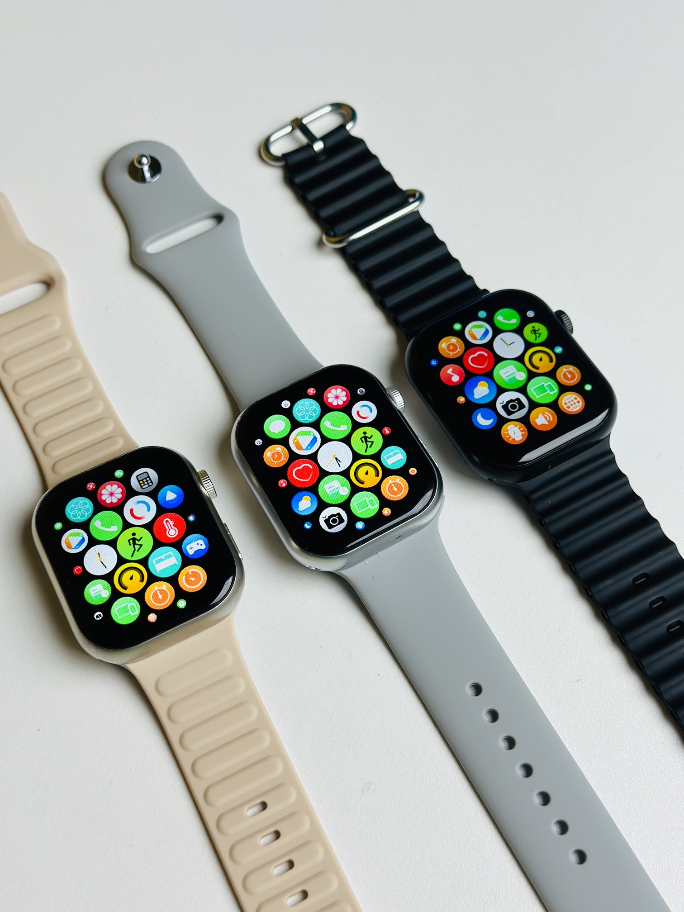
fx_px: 1265
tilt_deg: -62.4
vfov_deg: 39.7
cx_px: 342
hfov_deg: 30.3
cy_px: 456
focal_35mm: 48
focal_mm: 6.86
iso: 125
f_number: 1.78
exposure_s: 1/121
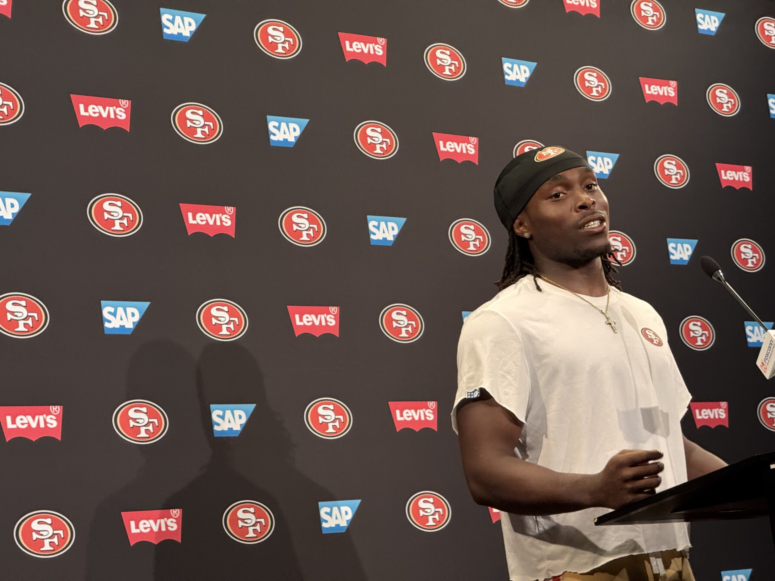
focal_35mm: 120
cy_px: 290
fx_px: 2687
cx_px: 388
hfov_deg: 16.4
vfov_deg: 12.3
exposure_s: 1/60
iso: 400
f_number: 2.8
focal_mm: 15.66
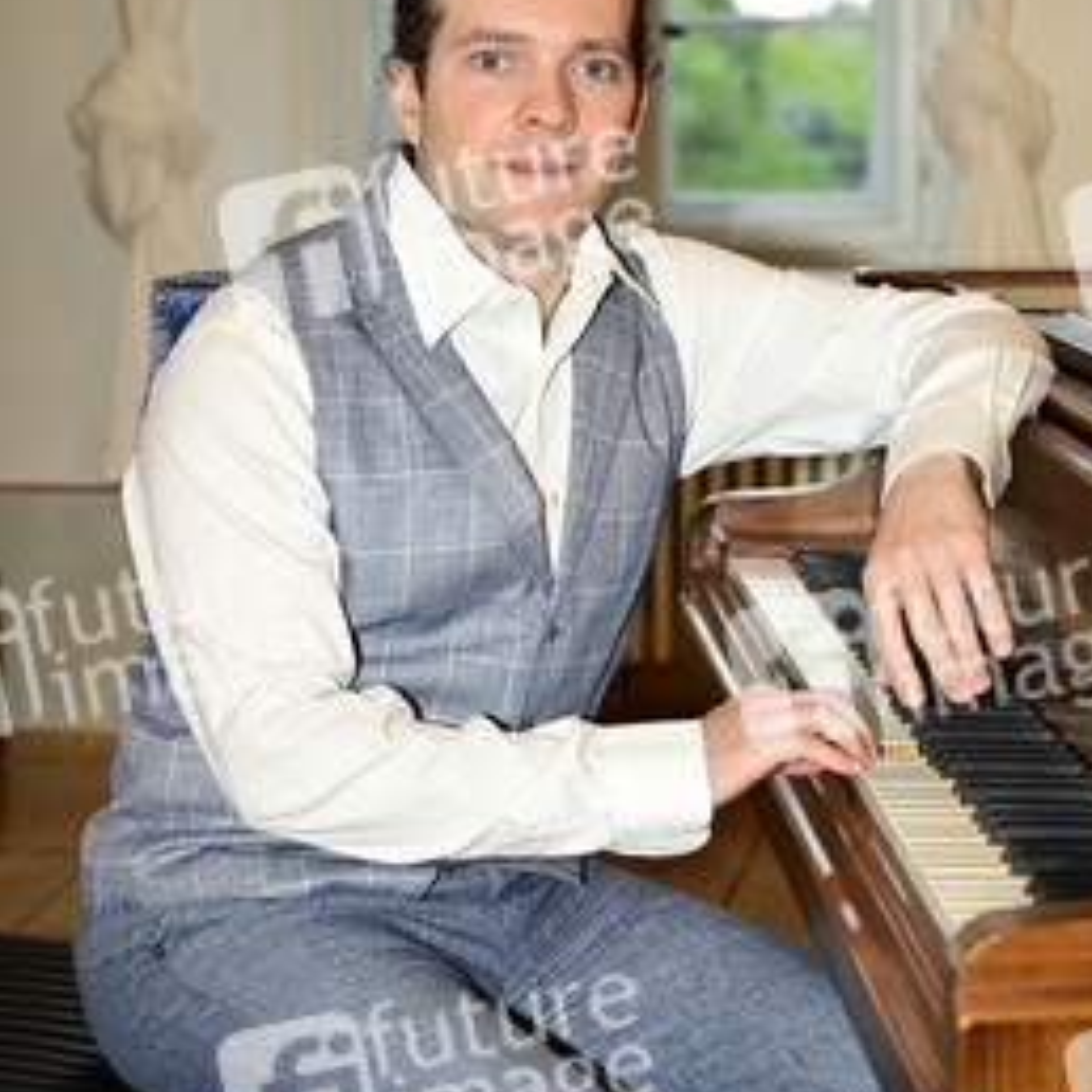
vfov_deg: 19.9
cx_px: 559
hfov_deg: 19.9
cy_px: 440
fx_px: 3105
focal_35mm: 87
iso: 2500
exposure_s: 1/200
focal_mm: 66
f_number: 4.5
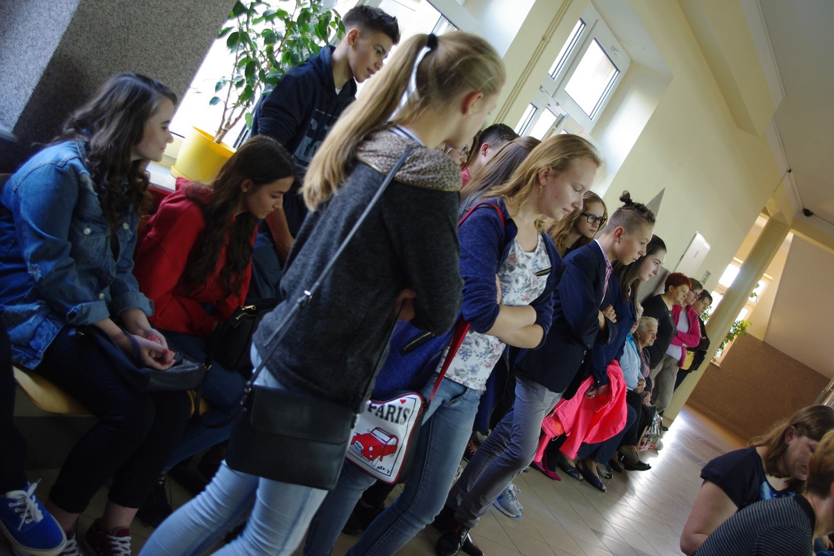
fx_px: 973
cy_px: 278
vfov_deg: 31.9
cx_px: 417
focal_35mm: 42
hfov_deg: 46.4
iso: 800
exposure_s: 1/15
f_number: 4
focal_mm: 28.13
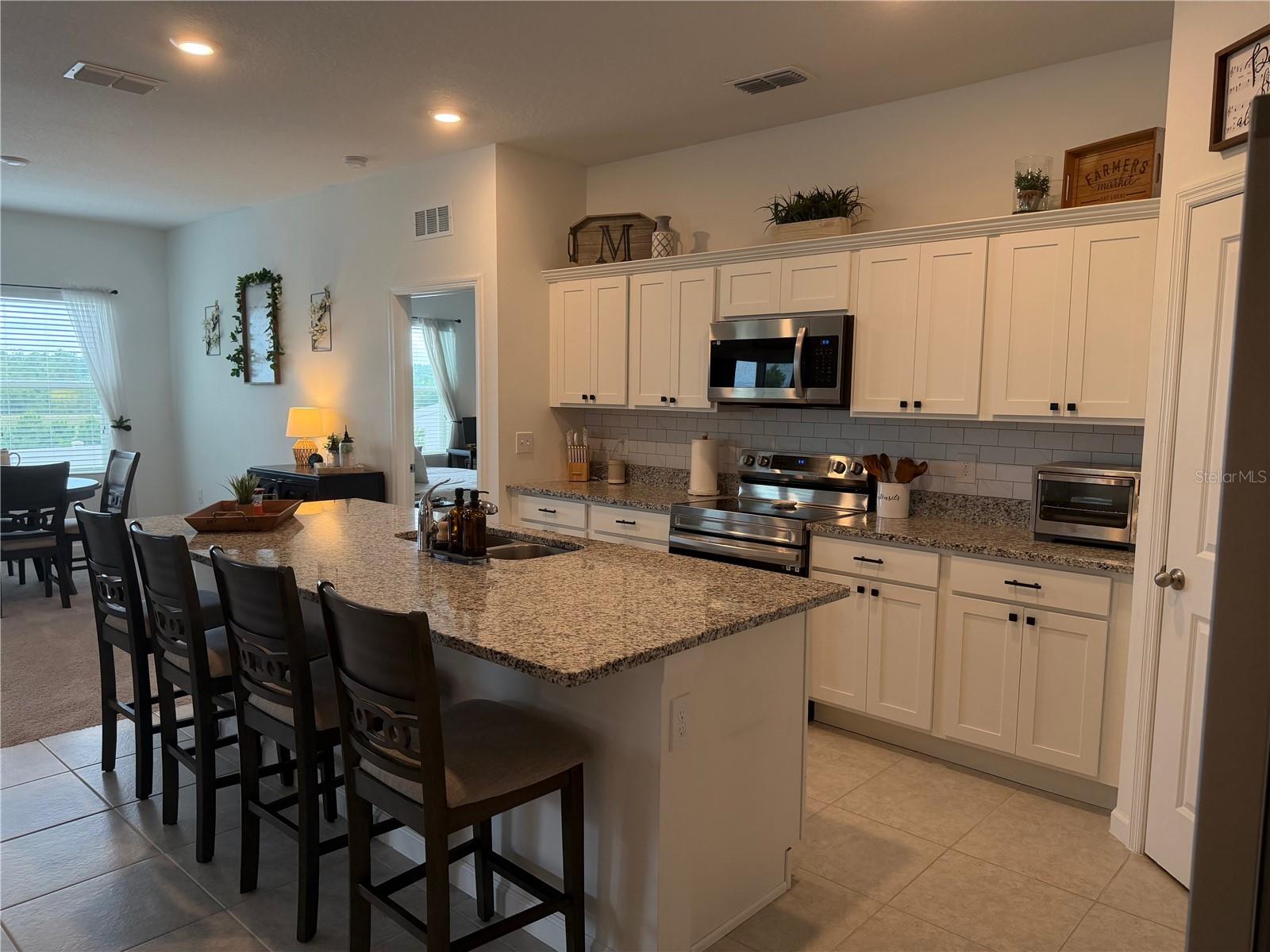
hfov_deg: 71.6
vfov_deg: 56.8
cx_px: 635
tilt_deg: -6.2
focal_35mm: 24
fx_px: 881
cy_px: 476
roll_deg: -0.8
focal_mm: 6.76
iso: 200
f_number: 1.78
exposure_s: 1/141
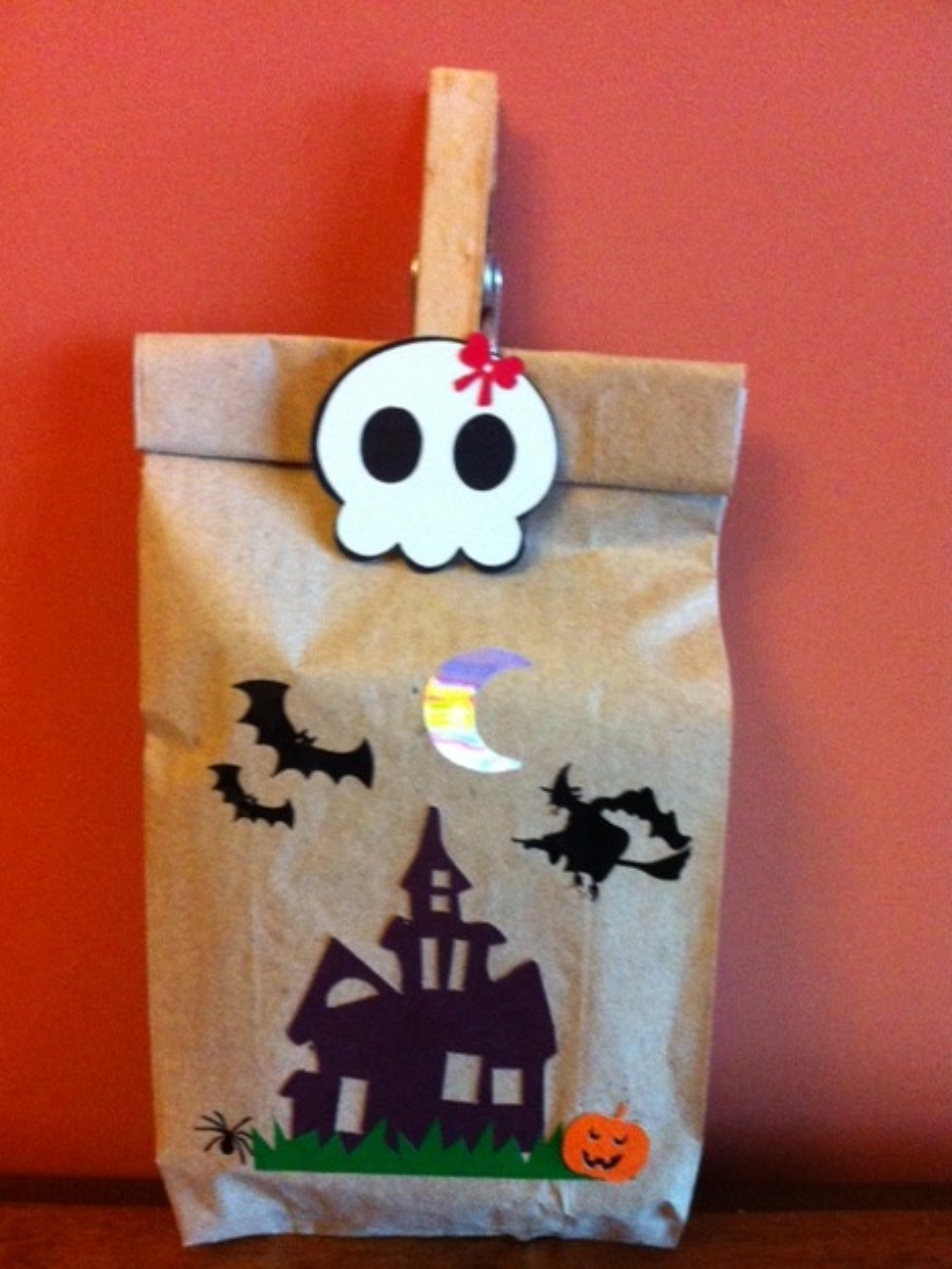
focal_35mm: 36
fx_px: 1320
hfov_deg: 39.7
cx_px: 468
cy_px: 652
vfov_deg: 51.3
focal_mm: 3.85
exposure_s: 1/15
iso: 400
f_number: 2.8
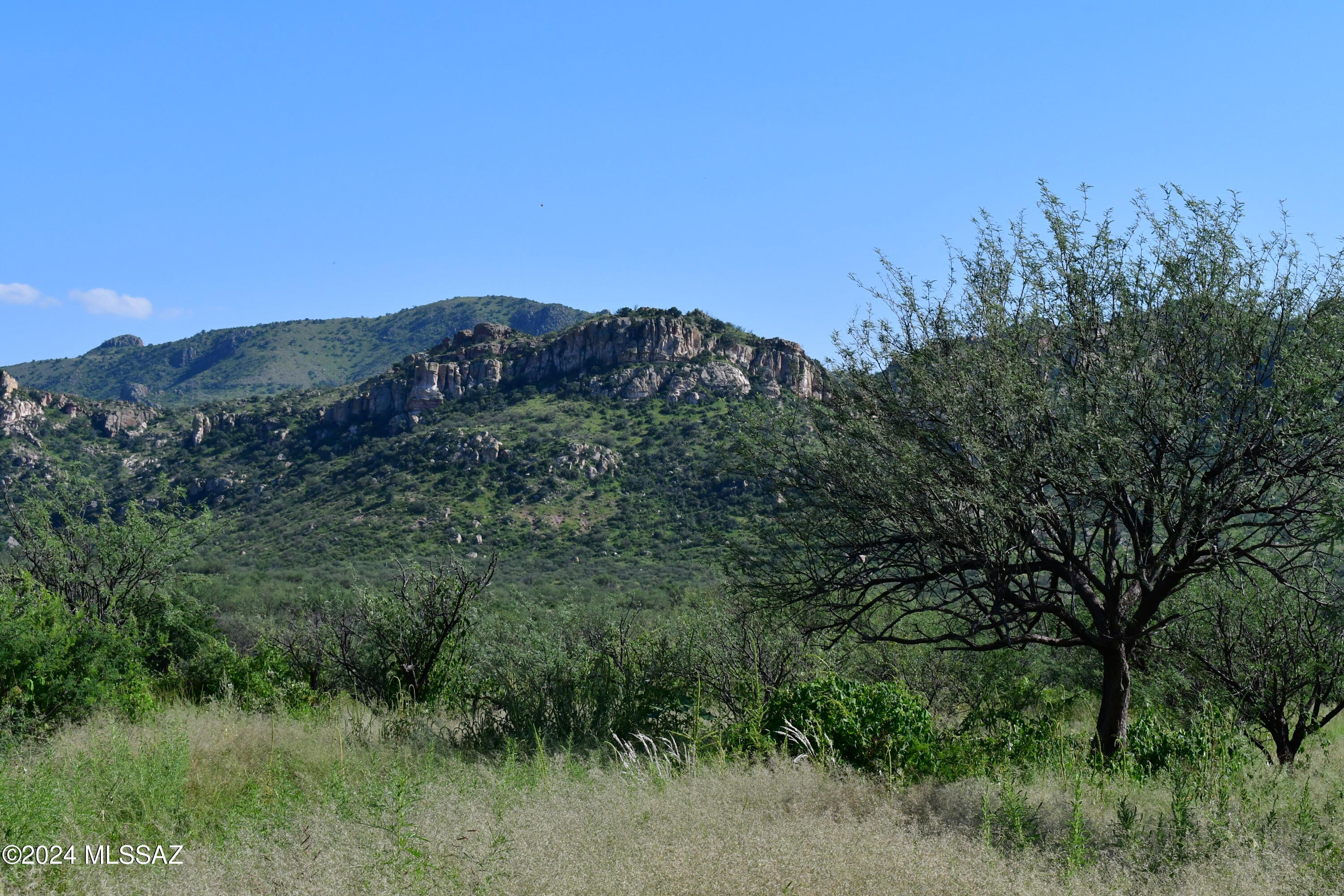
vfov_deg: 19.7
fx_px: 2576
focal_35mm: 69
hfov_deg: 29.2
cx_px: 672
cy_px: 448
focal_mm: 46
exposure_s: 1/1250
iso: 800
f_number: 13
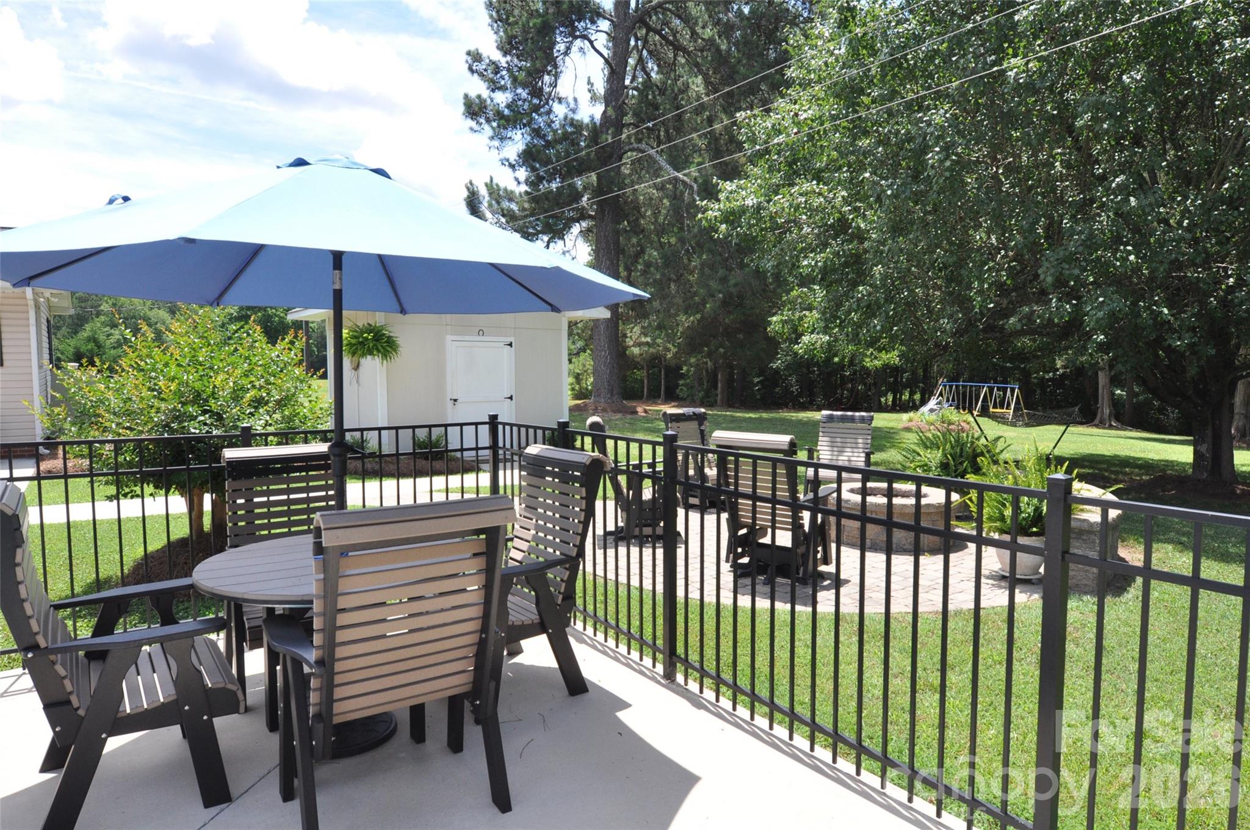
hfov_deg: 81.3
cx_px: 625
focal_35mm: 21
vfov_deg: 59.4
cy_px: 415
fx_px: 728
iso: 640
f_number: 11
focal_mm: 14
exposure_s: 1/500
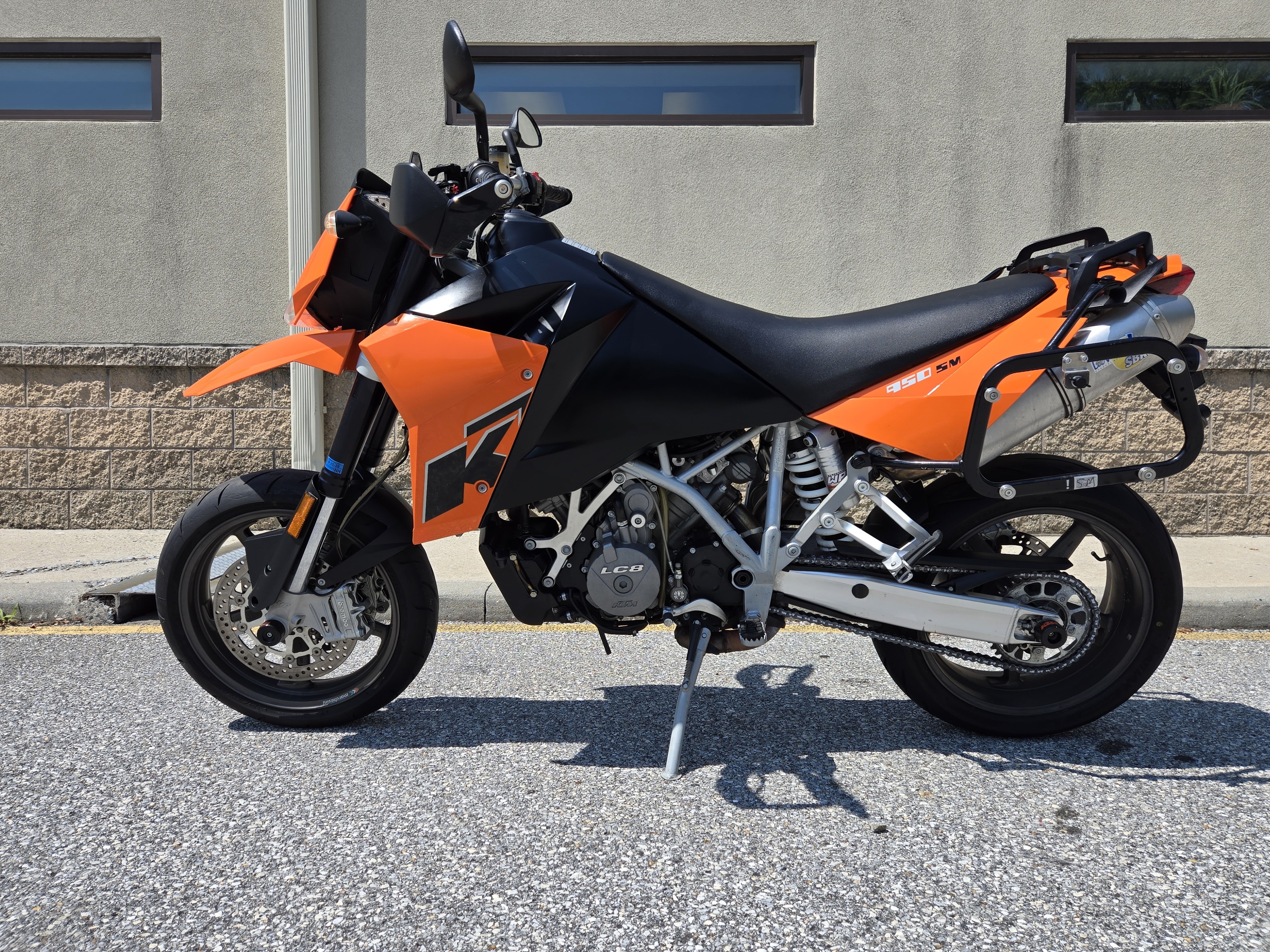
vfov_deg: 56.8
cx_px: 615
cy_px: 469
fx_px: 881
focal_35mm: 24
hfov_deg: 71.6
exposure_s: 1/1799
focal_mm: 5.4
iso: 25
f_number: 1.8
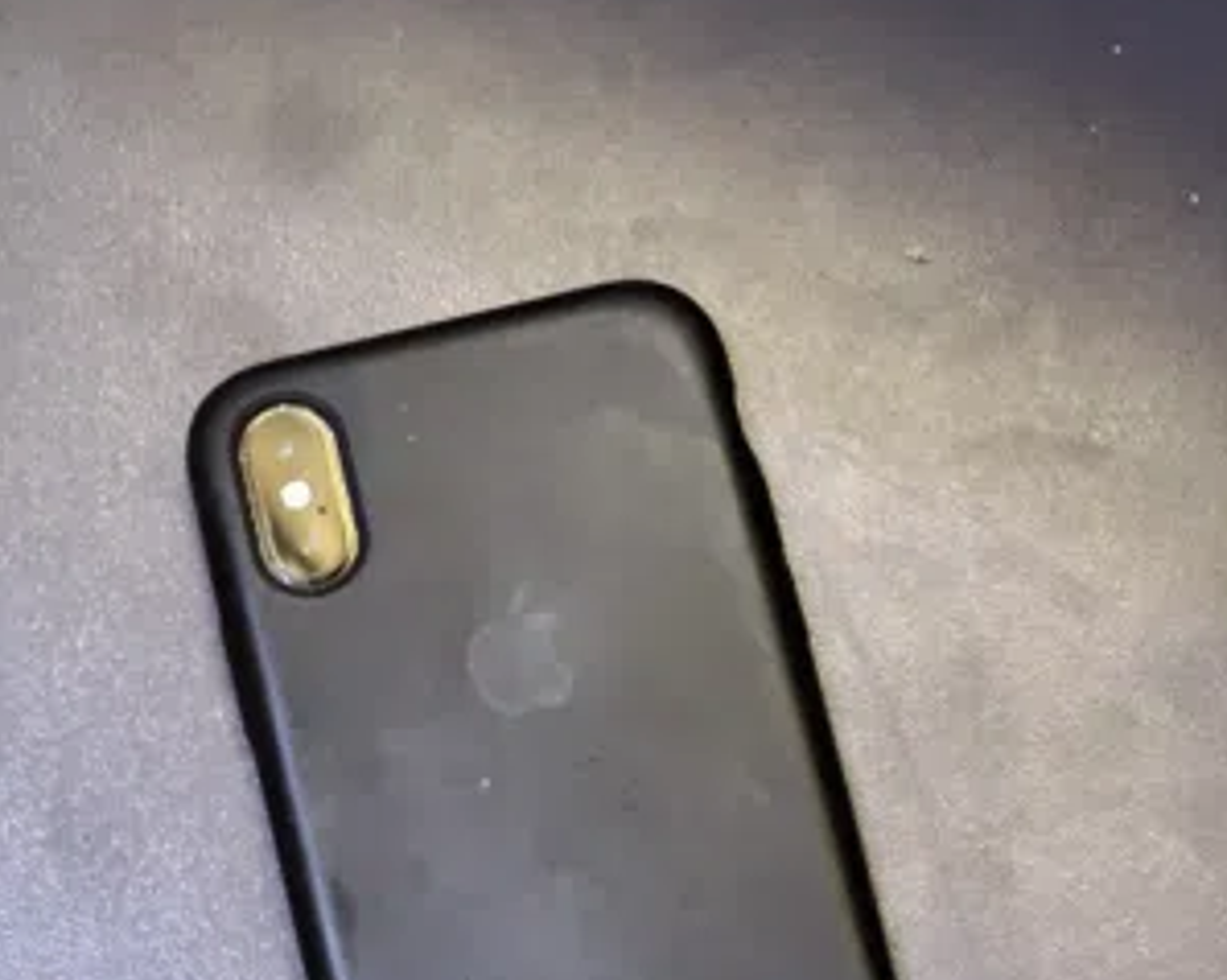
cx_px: 614
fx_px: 3665
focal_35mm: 101
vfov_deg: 15.1
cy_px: 762
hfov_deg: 19.0
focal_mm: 9
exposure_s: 1/33
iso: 400
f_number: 2.8
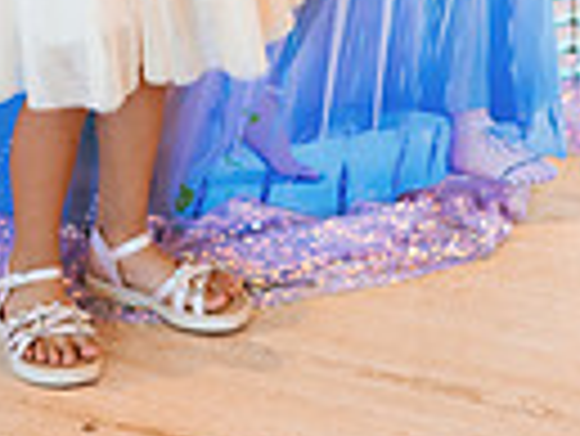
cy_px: -499
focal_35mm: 195
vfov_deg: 7.3
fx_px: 3270
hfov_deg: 10.1
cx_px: 184
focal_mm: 58
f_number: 1.4
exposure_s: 1/400
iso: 640
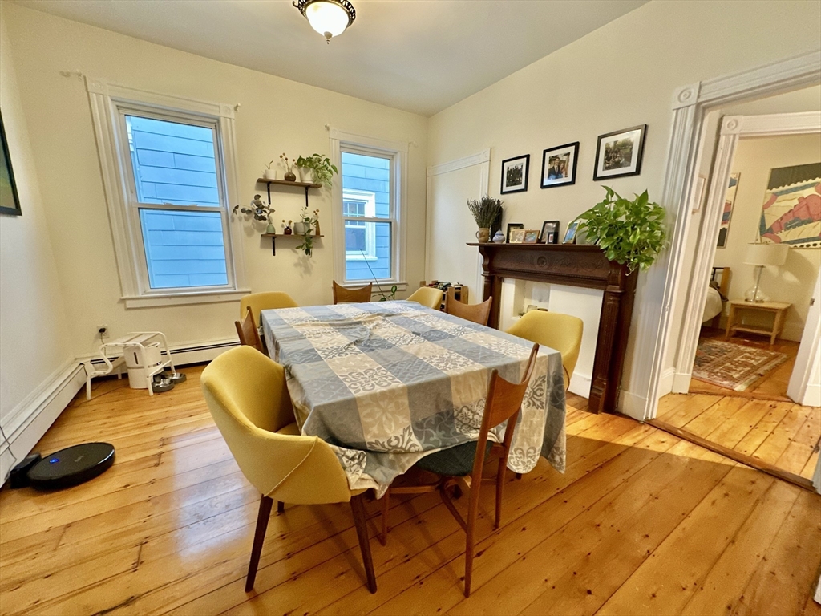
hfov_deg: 102.1
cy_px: 308
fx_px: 332
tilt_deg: -11.5
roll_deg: +0.1
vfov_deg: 85.7
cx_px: 410
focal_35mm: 14
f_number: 2.2
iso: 500
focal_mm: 2.22
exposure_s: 1/40
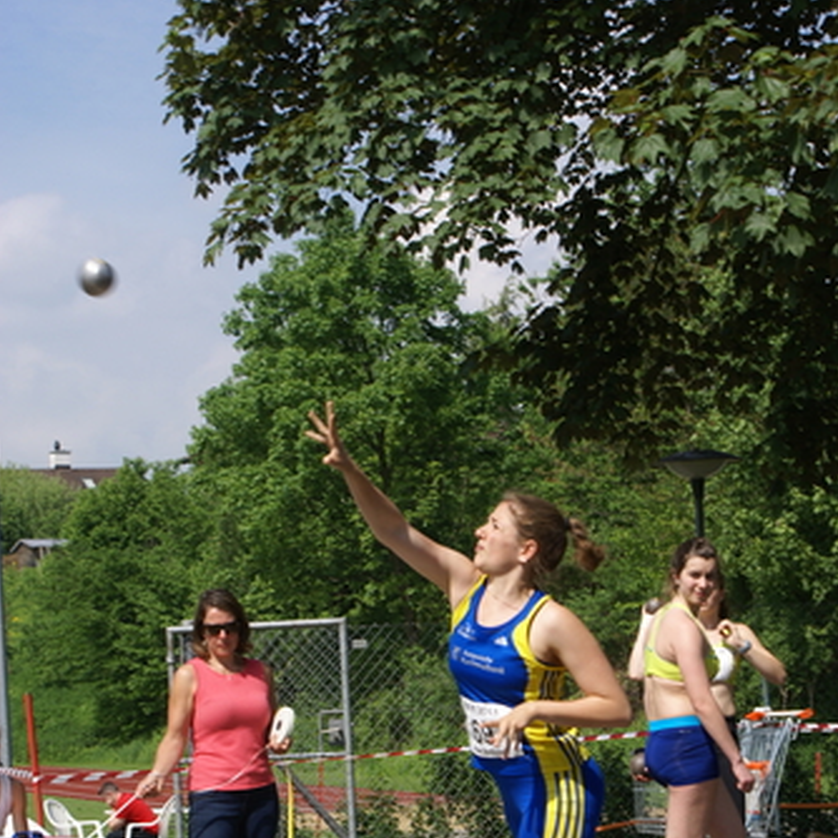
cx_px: 445
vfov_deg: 16.8
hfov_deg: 16.9
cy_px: 665
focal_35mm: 103
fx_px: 2821
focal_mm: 50
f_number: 8
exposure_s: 1/250
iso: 100
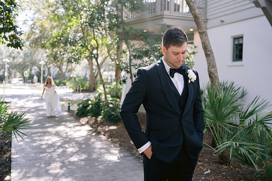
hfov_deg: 54.4
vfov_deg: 37.9
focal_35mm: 35
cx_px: 136
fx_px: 264
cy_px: 90
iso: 200
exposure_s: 1/200
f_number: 2.8
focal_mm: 35
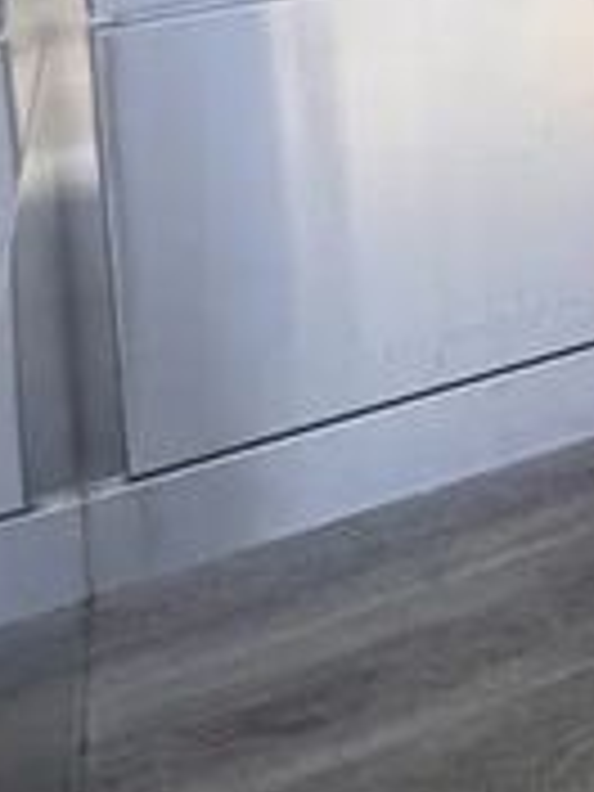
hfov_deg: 17.9
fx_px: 1556
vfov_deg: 22.8
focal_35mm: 68
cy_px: -421
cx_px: 1026
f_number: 2.2
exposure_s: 1/104
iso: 40
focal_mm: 2.22
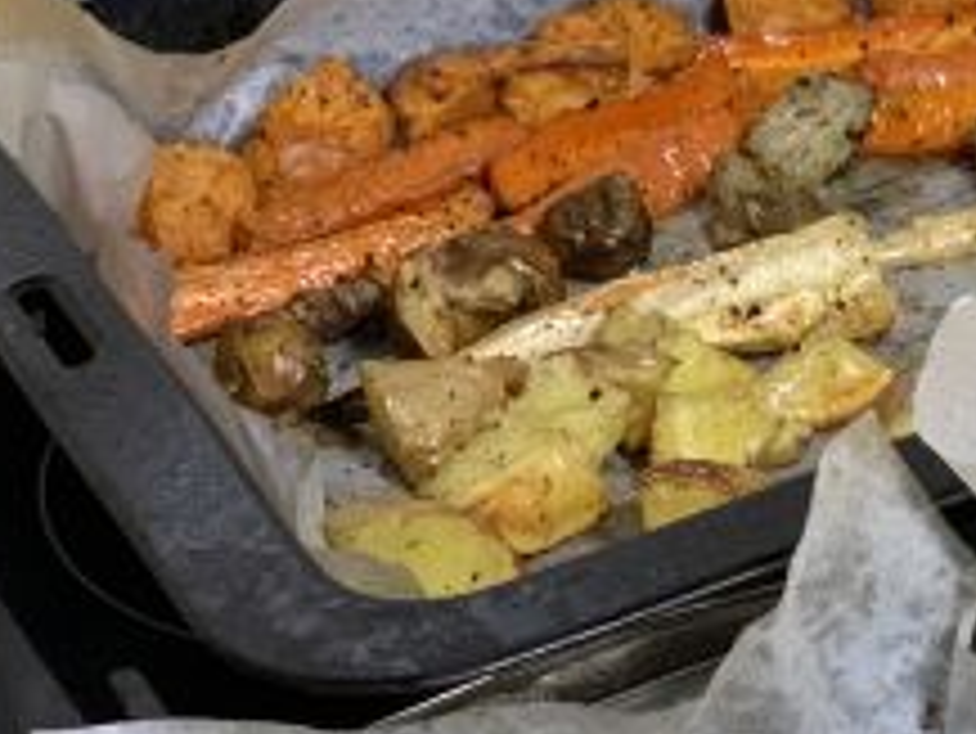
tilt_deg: -34.7
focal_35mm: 144
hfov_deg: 13.3
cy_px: 684
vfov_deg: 10.3
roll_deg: +2.5
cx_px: 1214
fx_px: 4062
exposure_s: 1/55
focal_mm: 6
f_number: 2.4
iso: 500
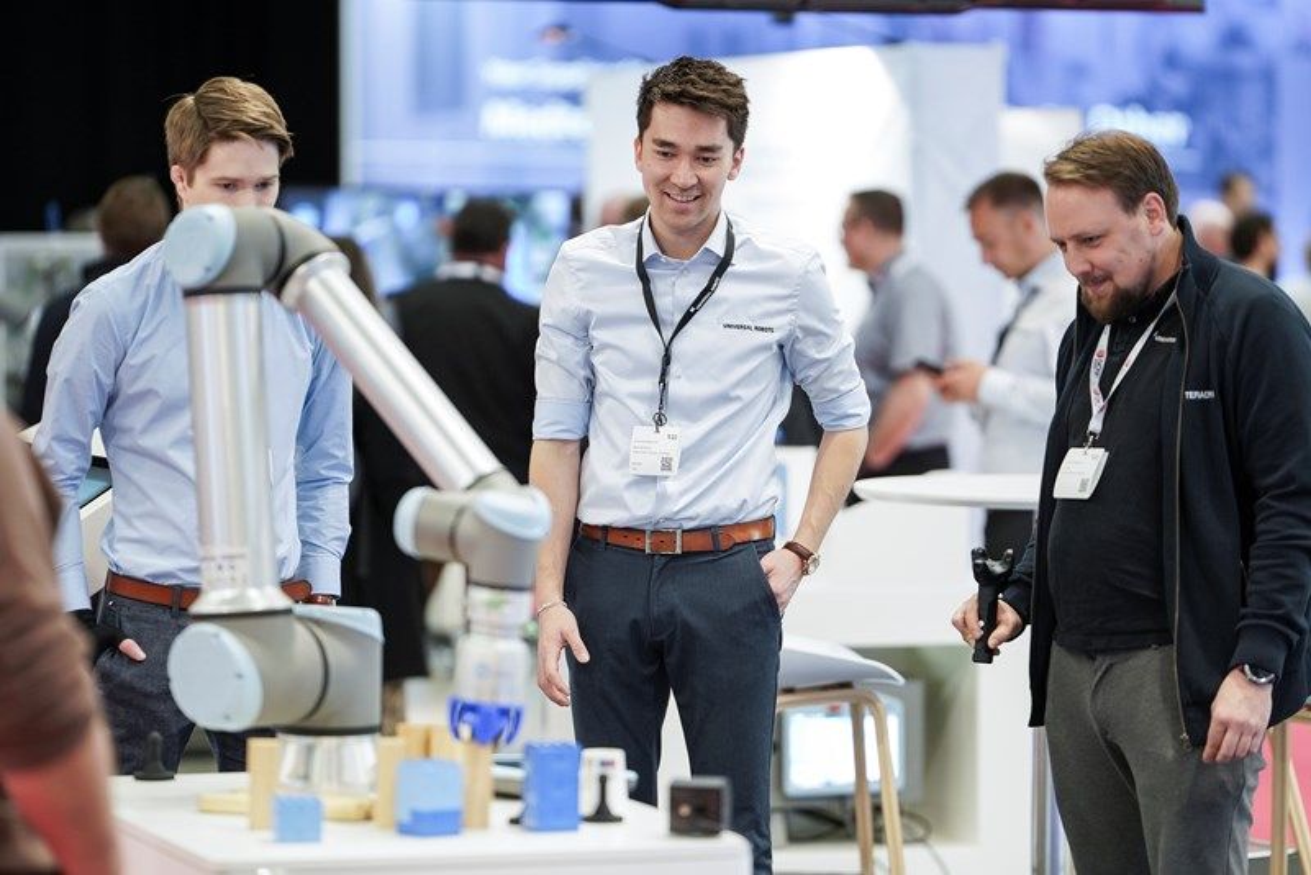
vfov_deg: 10.2
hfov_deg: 15.2
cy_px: 438
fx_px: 4918
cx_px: 656
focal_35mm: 135
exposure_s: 1/250
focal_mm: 135
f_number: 1.8
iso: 1600
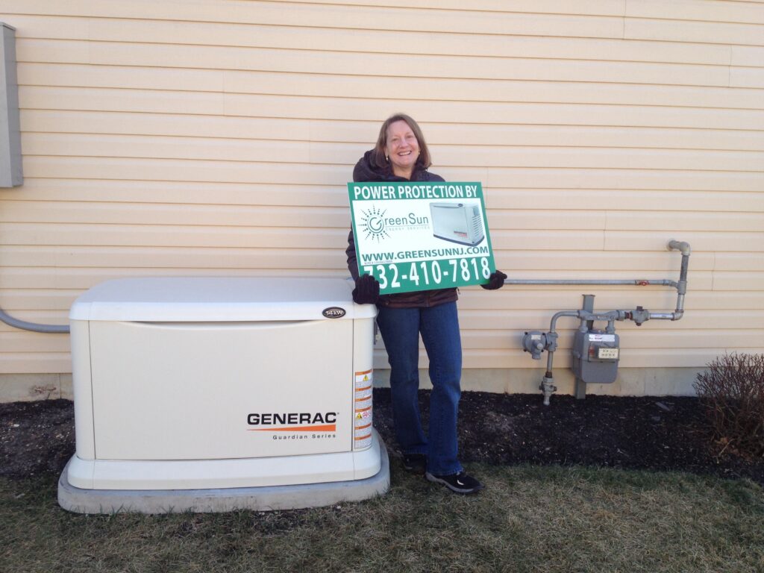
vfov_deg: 40.7
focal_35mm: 35
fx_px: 772
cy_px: 286
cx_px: 382
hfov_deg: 52.6
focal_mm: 4.28
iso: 50
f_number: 2.4
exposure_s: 1/349
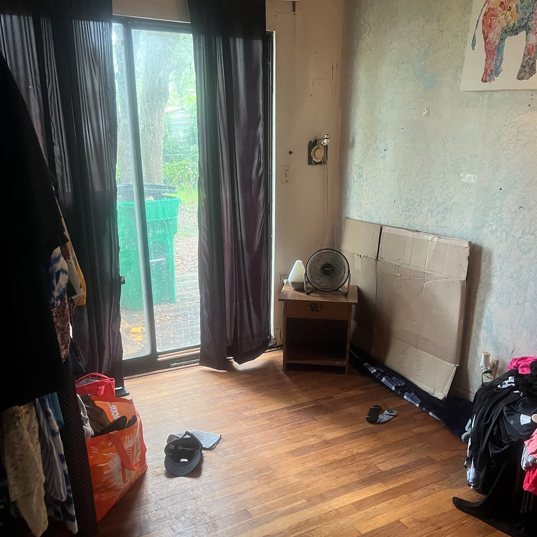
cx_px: 268
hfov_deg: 52.5
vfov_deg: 52.3
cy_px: 316
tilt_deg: -18.9
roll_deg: +0.4
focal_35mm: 31
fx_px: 544
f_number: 1.5
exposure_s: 1/60
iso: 400
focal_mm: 5.7
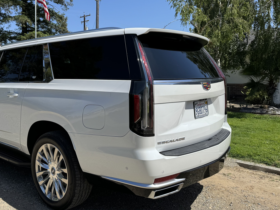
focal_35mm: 32
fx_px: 259
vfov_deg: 44.0
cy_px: 89
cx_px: 100
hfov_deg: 56.0
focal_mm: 6.76
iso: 80
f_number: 1.78
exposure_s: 1/4608
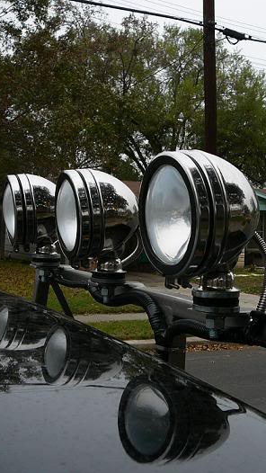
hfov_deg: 22.5
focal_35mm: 52
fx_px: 652
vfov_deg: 39.9
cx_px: 243
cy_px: 236
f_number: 2.8
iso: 80
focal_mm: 5.2
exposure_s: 1/100
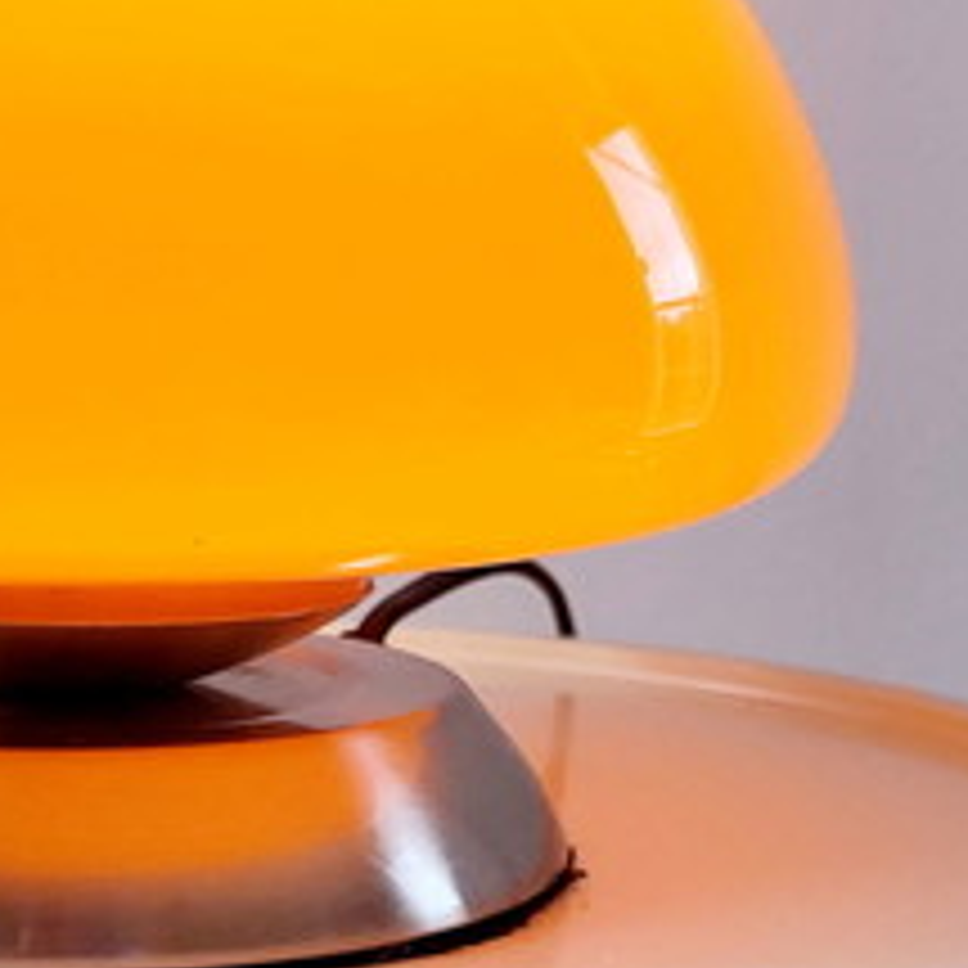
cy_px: 482
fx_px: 2310
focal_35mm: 73
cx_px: -25
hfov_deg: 22.6
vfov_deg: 23.7
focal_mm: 5.4
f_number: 1.8
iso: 160
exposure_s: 1/100
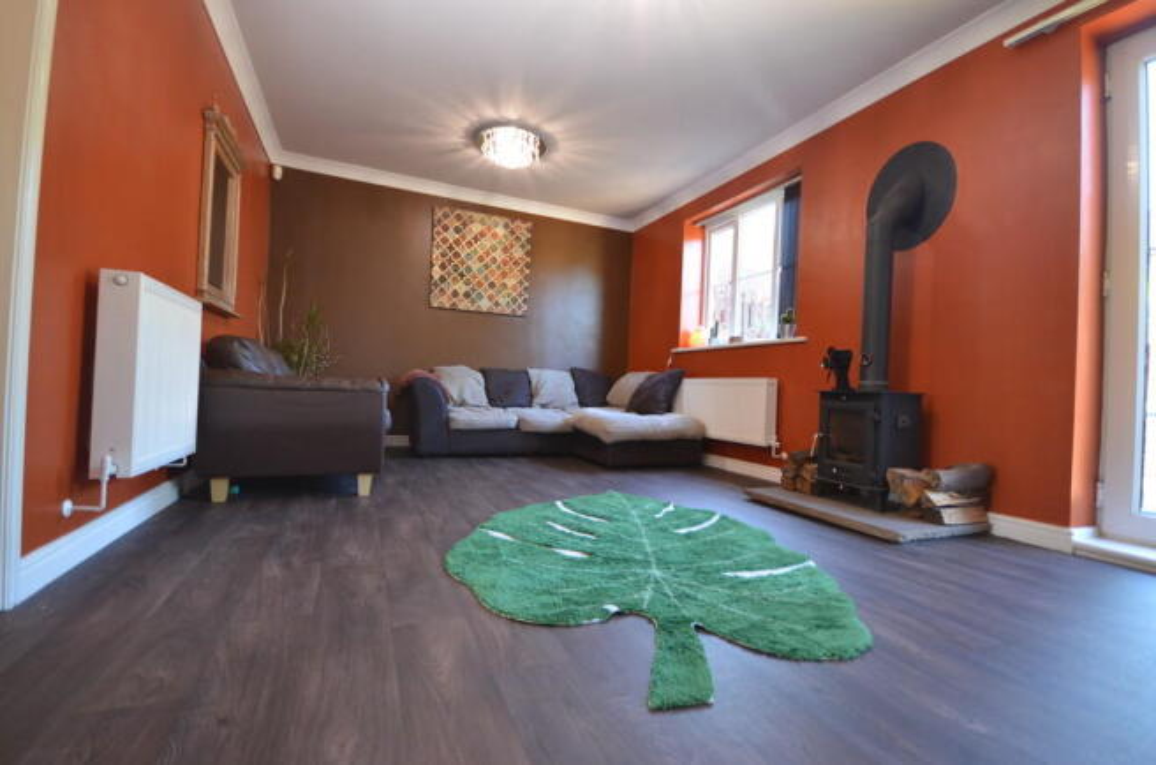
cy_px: 382
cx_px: 578
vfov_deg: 77.0
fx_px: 481
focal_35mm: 15
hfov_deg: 100.5
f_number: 4
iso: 800
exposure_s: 1/30
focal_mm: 10
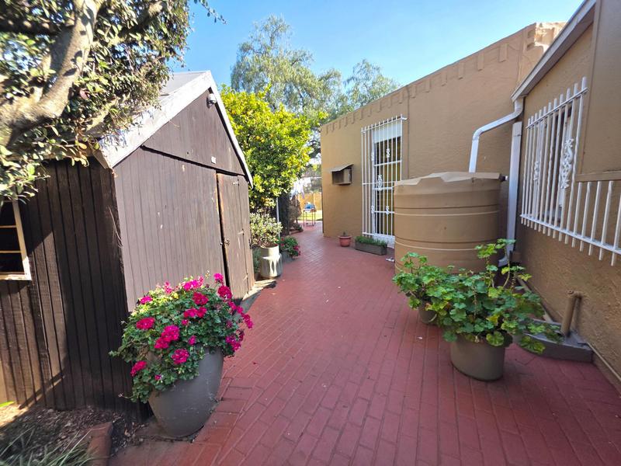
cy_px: 233
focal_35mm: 13
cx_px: 310
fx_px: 233
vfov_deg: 89.9
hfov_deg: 106.2
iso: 40
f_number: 1.9
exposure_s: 1/526
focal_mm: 2.2
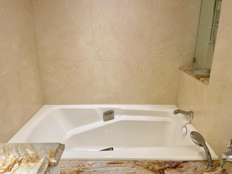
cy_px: 87
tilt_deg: -17.4
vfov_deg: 53.1
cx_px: 116
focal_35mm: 26
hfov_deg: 67.3
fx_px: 174
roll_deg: -0.5
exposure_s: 1/120
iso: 100
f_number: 1.6
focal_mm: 4.2
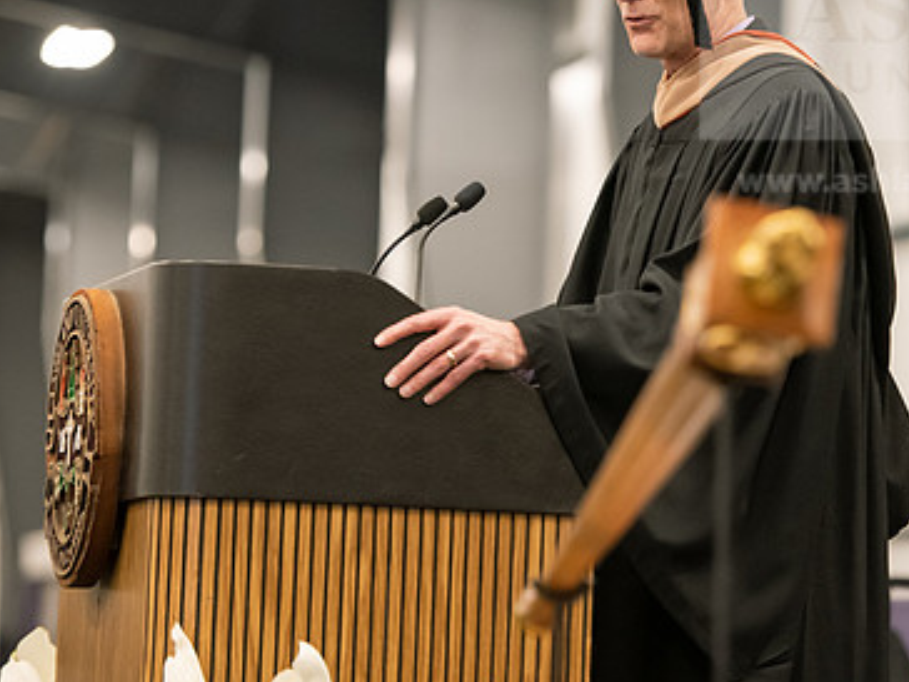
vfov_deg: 7.5
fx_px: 5226
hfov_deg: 9.9
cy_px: 234
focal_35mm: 199
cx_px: 624
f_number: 3.2
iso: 3200
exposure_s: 1/200
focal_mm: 130
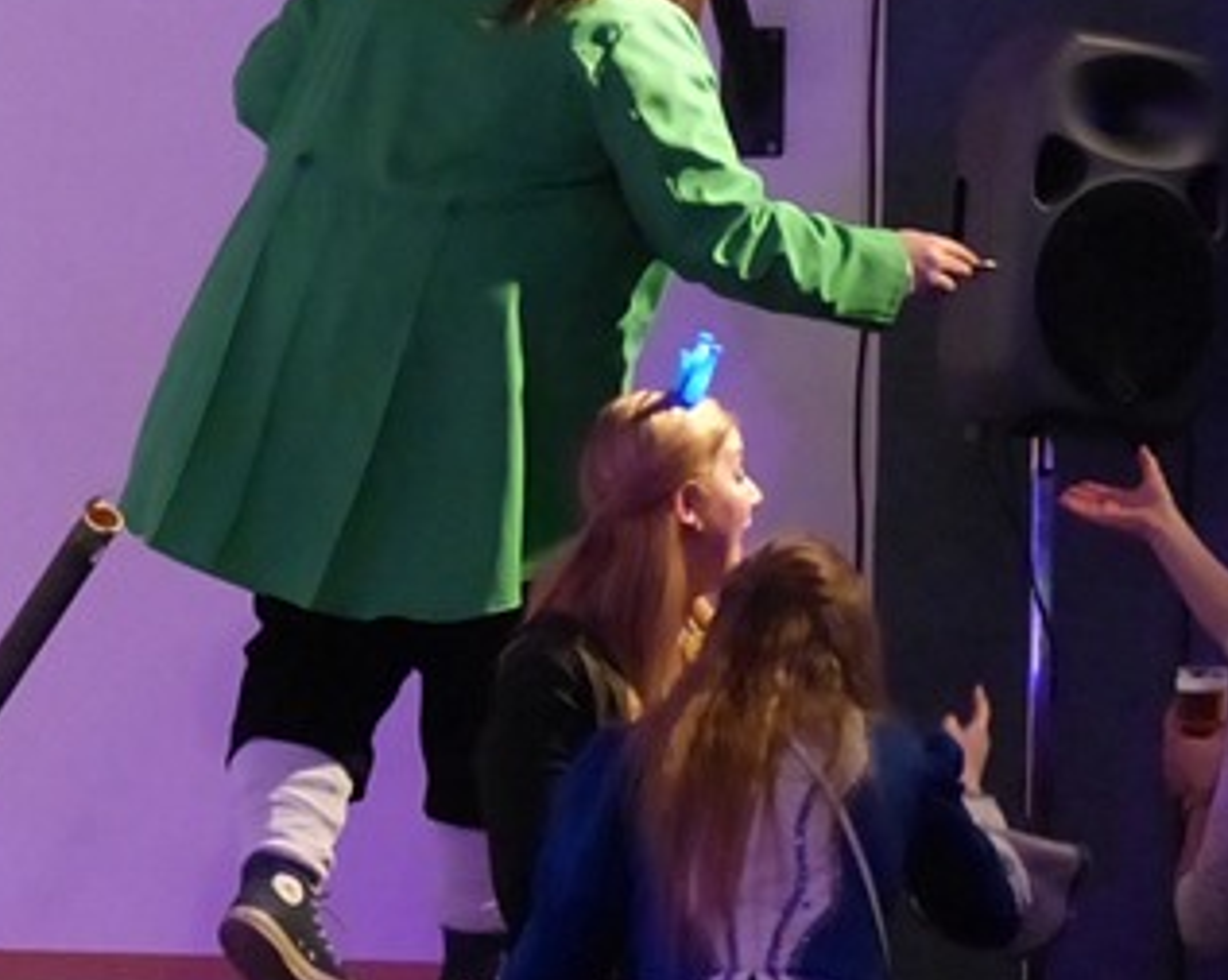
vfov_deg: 8.0
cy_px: 215
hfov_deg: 10.0
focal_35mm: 193
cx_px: 449
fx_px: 7008
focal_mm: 18.3
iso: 1600
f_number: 3.5
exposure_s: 1/125
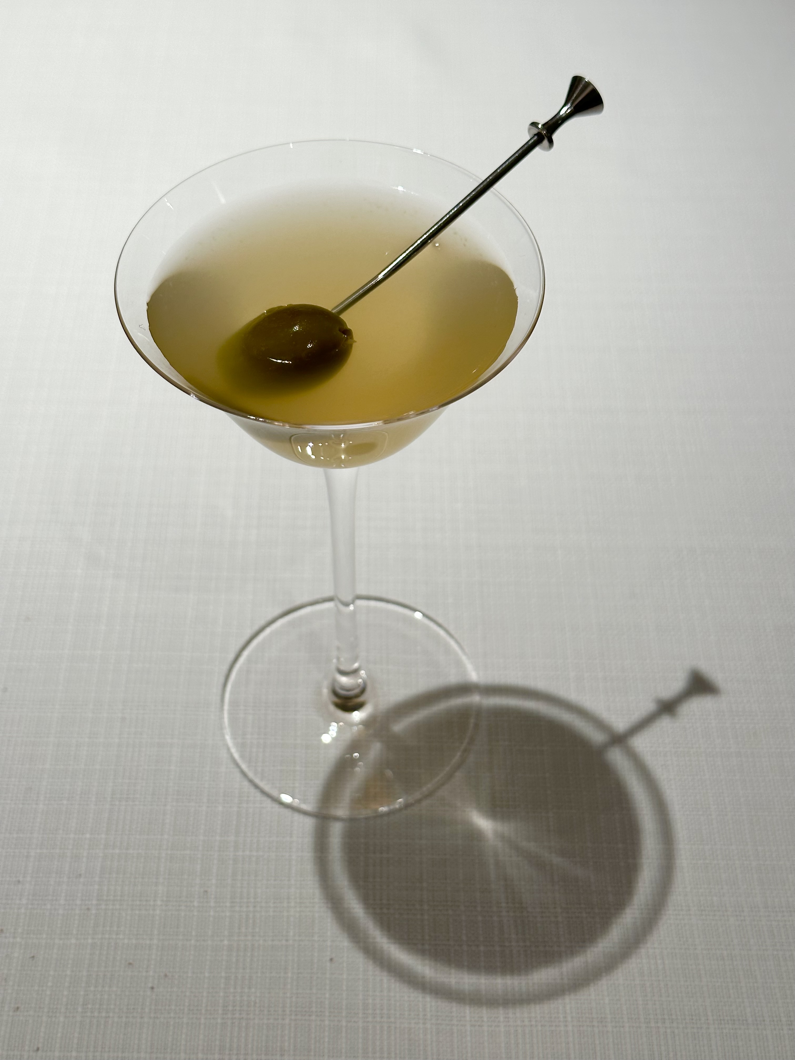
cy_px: 530
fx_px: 1470
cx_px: 398
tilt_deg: -51.0
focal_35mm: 48
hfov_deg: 30.3
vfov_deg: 39.7
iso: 64
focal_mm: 6.86
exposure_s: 1/120
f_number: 1.78
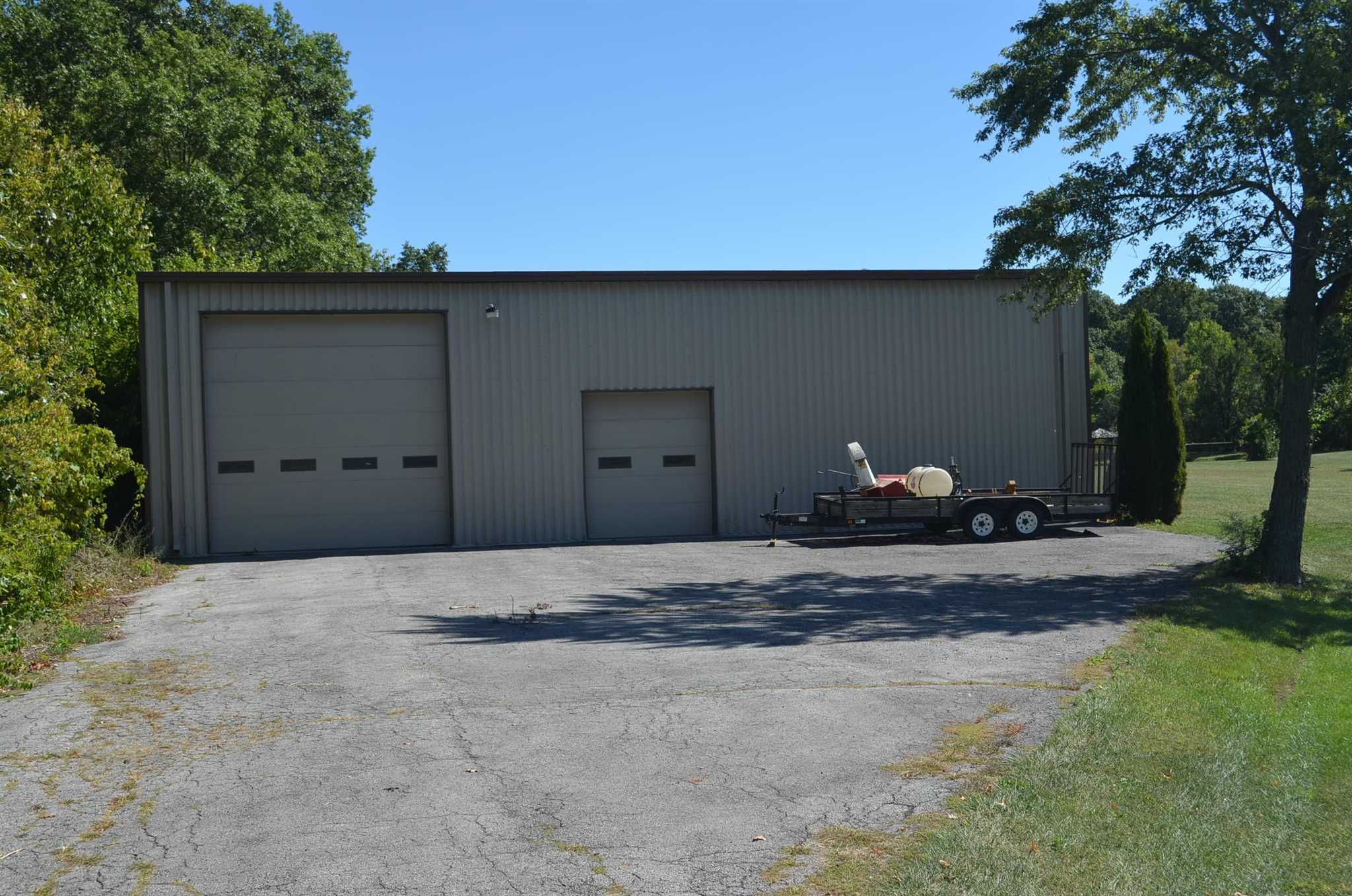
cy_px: 448
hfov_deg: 45.0
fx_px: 1630
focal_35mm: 44
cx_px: 676
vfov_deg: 30.7
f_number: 8
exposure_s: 1/250
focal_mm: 29
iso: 140
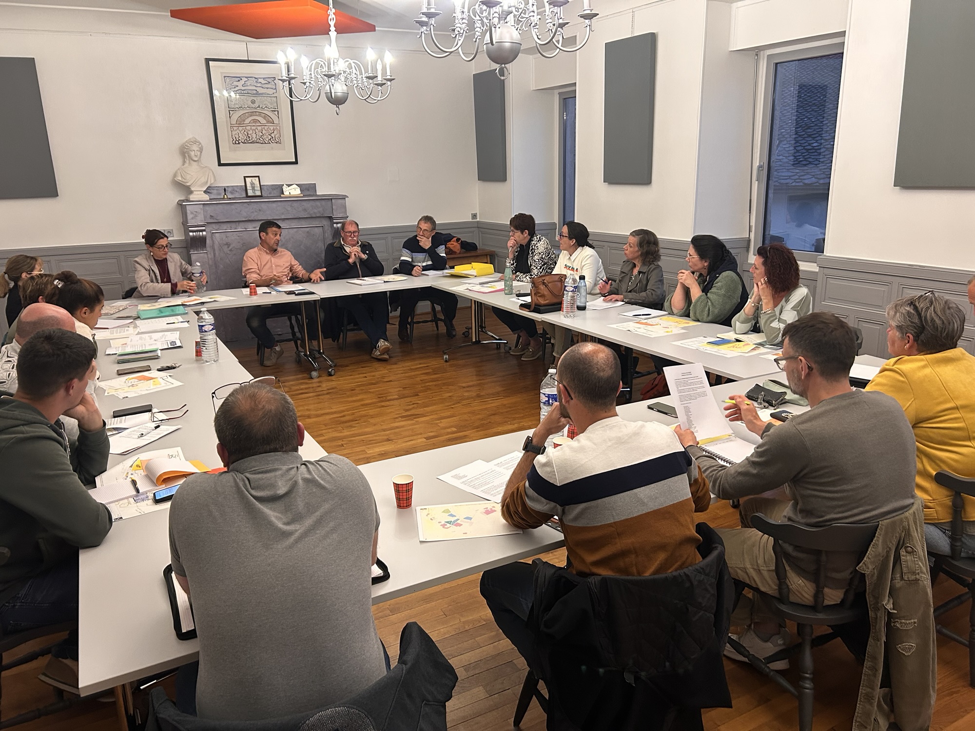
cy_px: 366
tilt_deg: -13.9
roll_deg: +1.6
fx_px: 732
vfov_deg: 53.1
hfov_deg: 67.3
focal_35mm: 26
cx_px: 488
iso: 200
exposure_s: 1/50
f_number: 1.5
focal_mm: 5.7
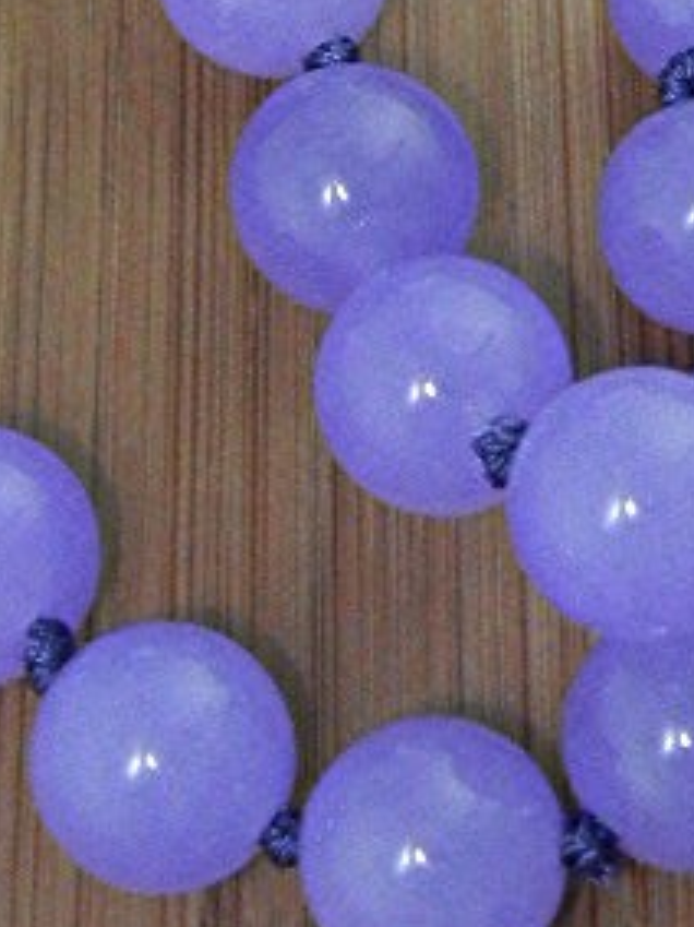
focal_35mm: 123
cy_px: 72
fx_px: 3290
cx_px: 347
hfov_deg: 12.0
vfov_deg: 15.8
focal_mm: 6.2
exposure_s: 1/30
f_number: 7.2
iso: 800
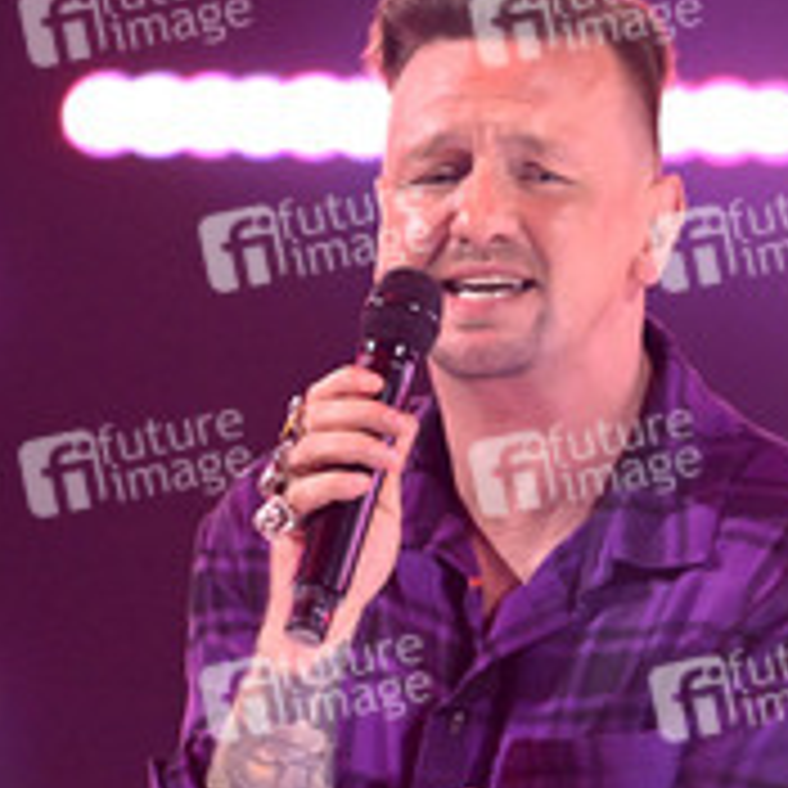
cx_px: 646
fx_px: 22561
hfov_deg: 2.0
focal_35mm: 876
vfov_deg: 2.0
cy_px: 576
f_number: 5.6
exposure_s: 1/400
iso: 8000
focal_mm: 400
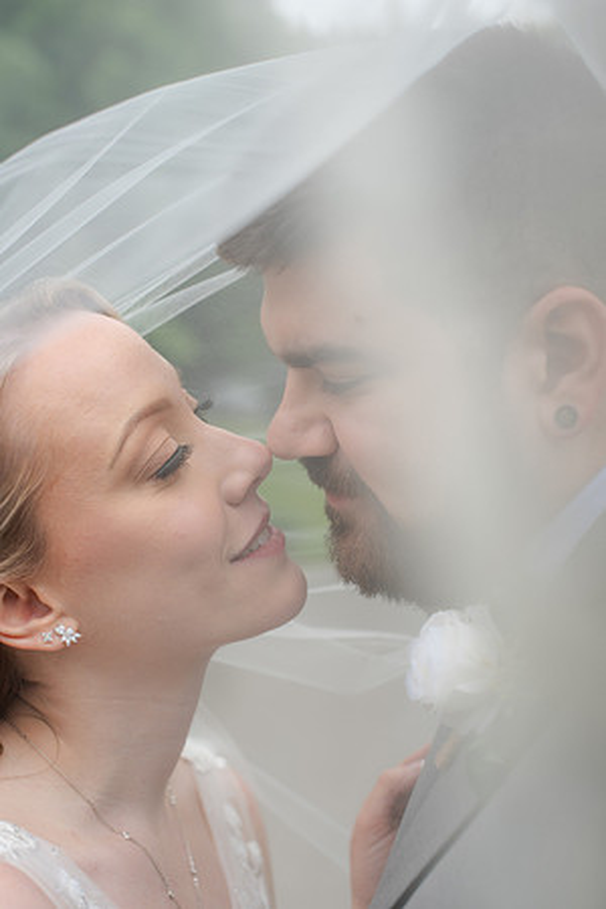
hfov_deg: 27.0
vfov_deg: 39.6
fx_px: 1262
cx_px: 303
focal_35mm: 50
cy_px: 454
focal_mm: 50
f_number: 3.5
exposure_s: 1/400
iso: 100
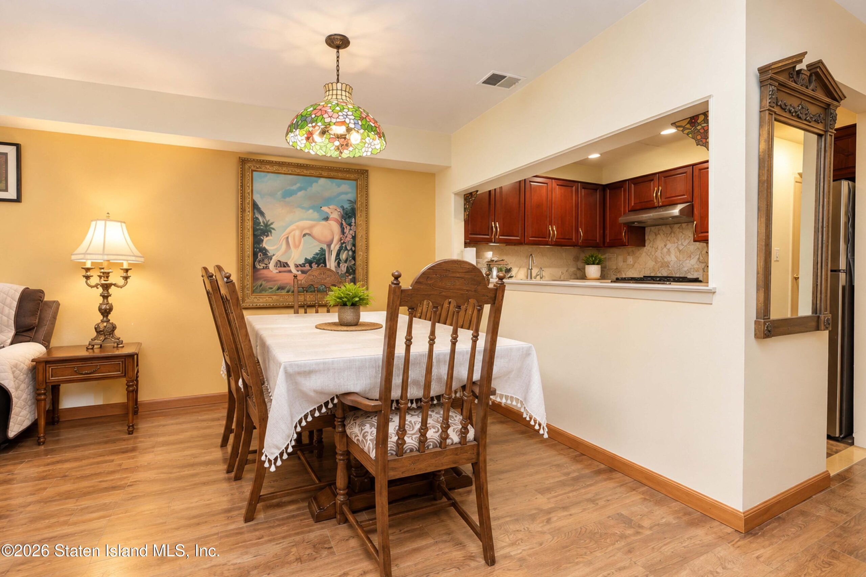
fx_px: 361
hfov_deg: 100.4
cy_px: 288
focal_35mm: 15
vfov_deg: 77.3
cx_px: 433
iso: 2000
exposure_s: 1/60
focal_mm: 10
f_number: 8
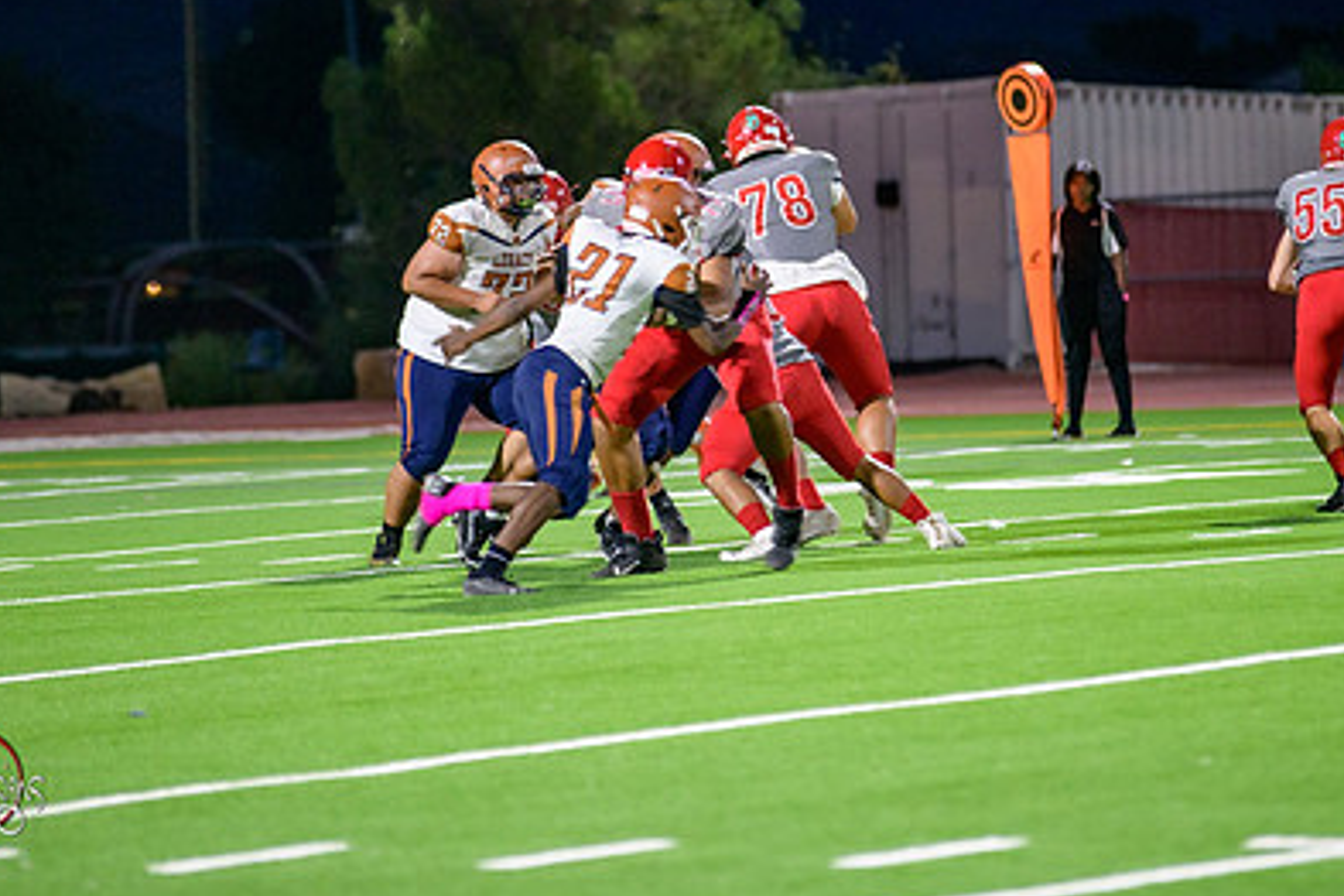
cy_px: 286
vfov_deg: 4.7
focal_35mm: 295
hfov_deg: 7.0
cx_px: 698
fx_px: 11012
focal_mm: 200
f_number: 2.8
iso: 1600
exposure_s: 1/250
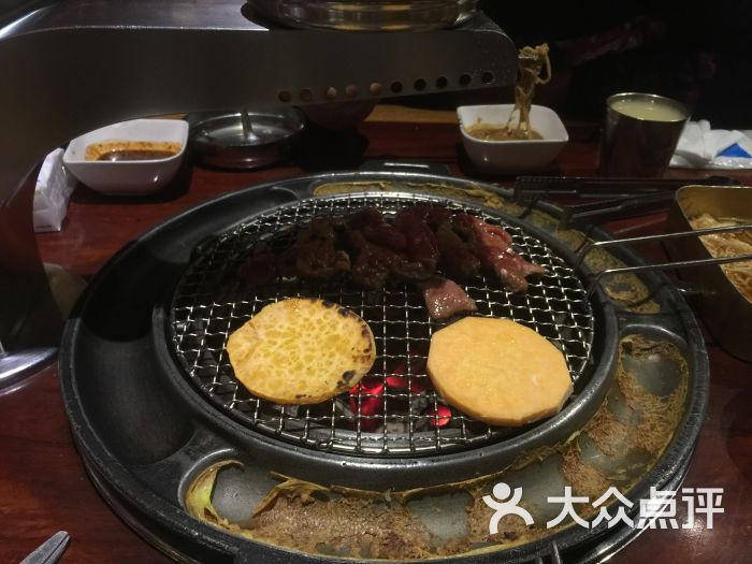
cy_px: 282
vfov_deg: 48.2
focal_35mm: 29
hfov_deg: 61.7
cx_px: 376
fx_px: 630
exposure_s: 1/17
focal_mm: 4.15
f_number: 2.2
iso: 80
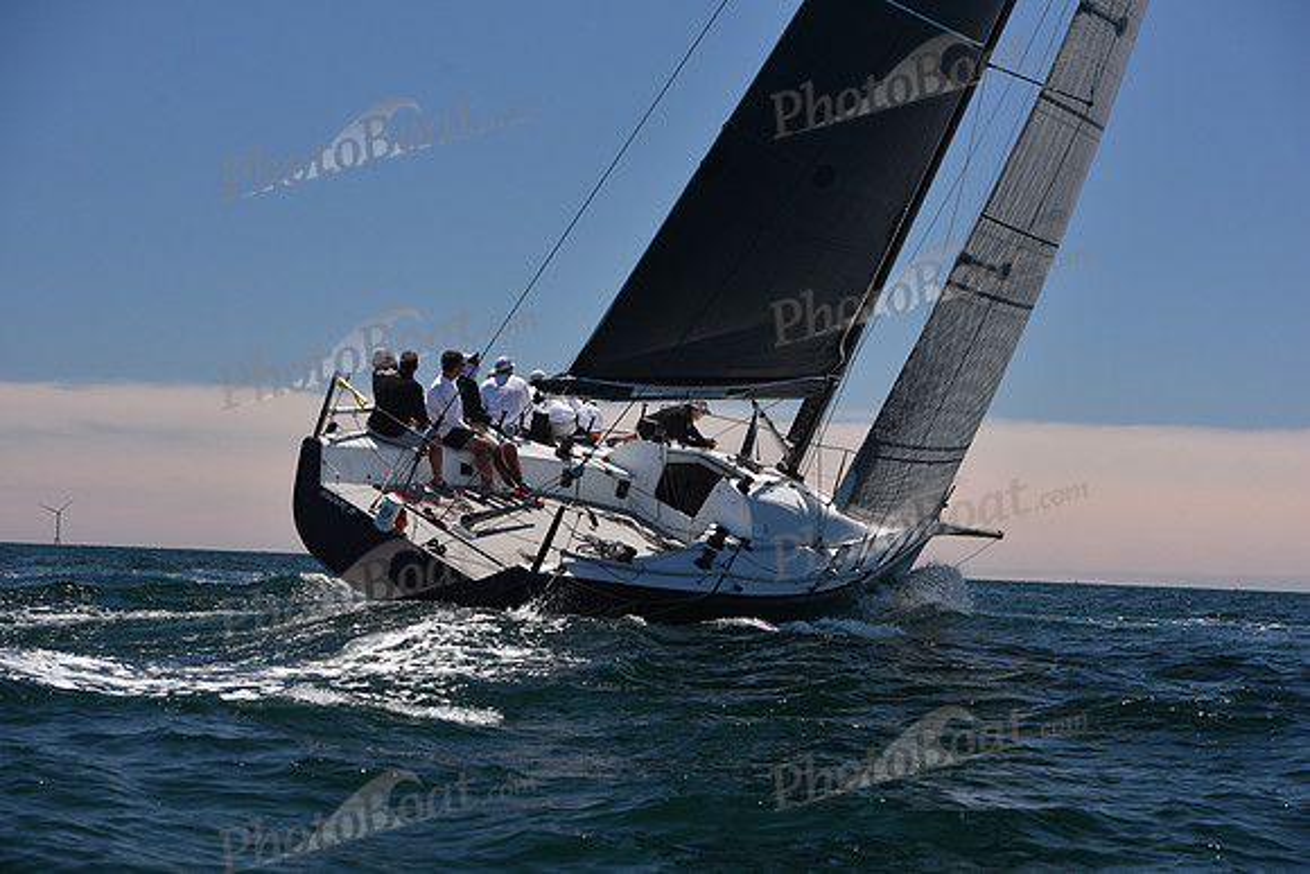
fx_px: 2548
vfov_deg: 19.5
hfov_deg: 28.8
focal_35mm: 70
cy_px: 437
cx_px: 655
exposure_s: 1/800
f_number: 7.1
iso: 250
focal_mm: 70
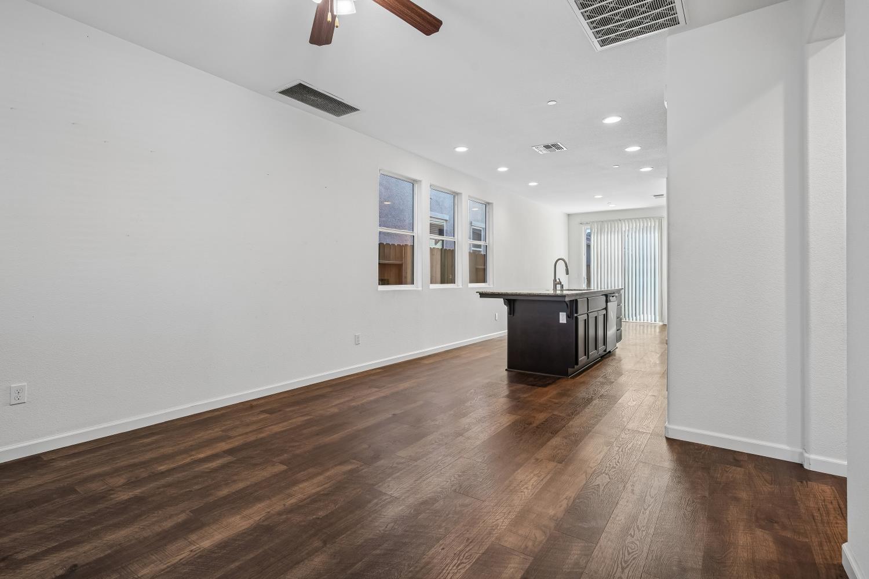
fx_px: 410
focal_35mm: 17
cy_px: 290
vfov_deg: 70.4
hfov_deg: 93.3
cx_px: 434
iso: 400
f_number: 8
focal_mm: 17
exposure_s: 1/30
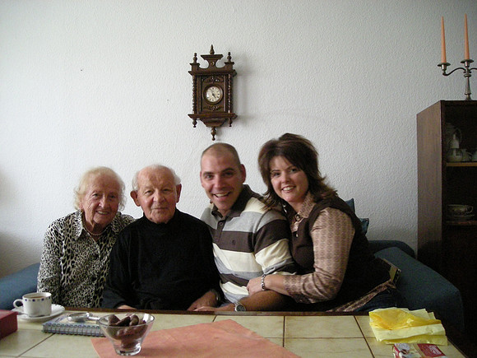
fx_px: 482
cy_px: 179
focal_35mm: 35
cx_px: 238
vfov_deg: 40.7
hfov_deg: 52.6
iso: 664
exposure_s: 1/8
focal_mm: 5.7
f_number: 2.8
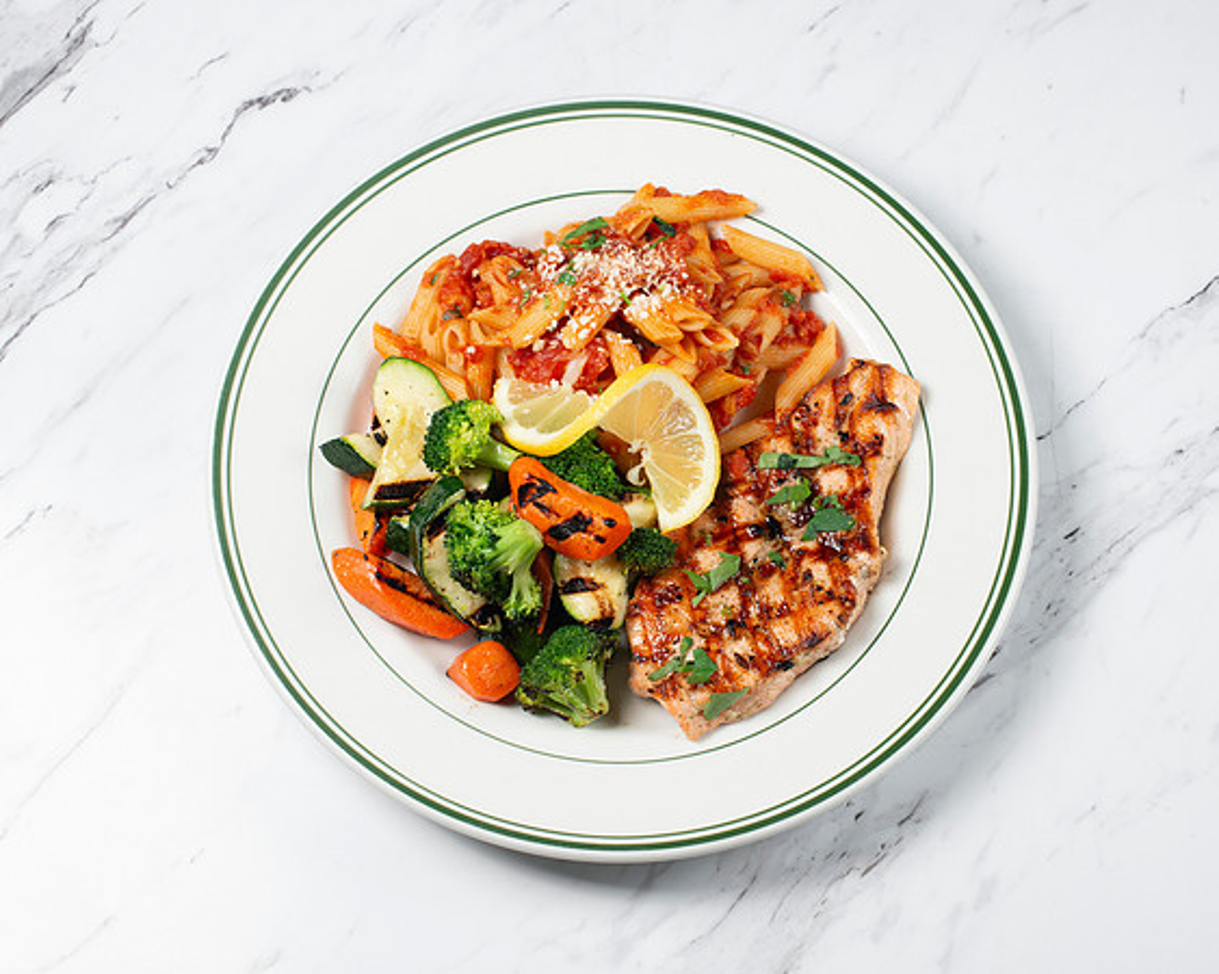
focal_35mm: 64
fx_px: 2319
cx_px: 692
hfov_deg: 29.4
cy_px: 473
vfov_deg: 23.7
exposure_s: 1/200
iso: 200
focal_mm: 50
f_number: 8
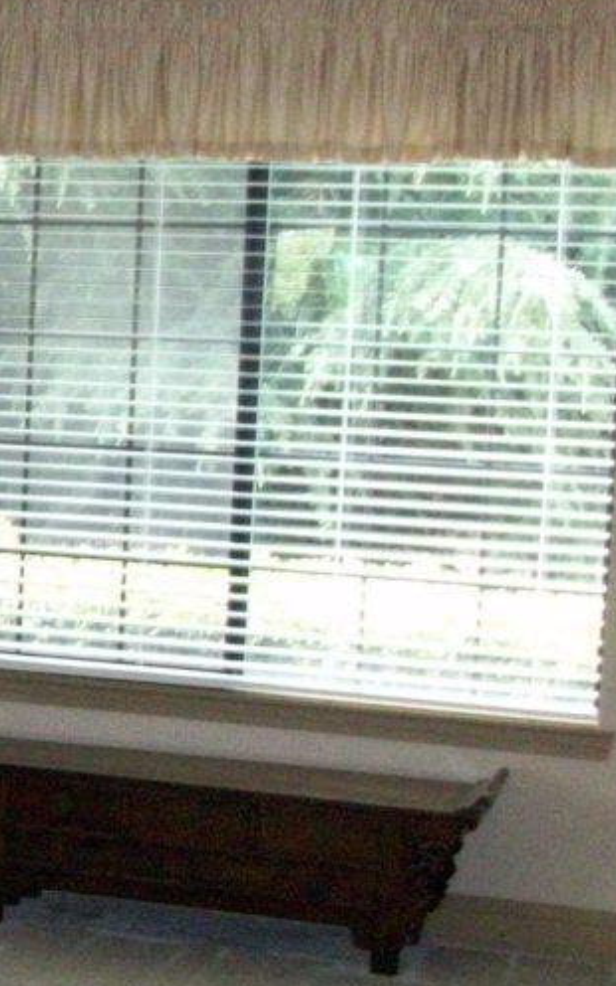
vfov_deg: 22.3
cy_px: 455
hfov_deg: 12.4
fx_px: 2498
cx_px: -606
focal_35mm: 93
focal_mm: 5.7
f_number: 2.8
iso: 320
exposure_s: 1/60
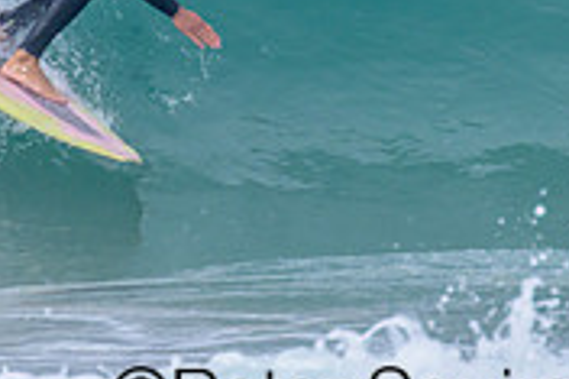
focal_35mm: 2638
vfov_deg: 0.5
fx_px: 41655
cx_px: 362
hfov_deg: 0.8
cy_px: -141
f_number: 11
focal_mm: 800
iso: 900
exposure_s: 1/2000
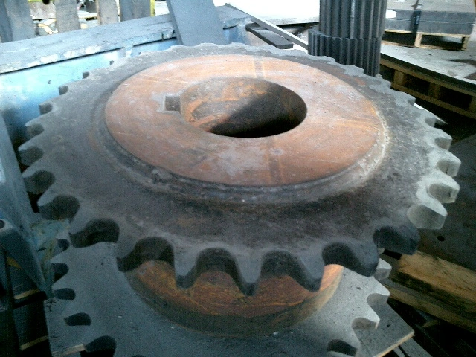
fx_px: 481
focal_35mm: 35
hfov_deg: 52.6
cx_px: 238
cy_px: 178
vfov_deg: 40.7
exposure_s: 1/8
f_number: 4.2
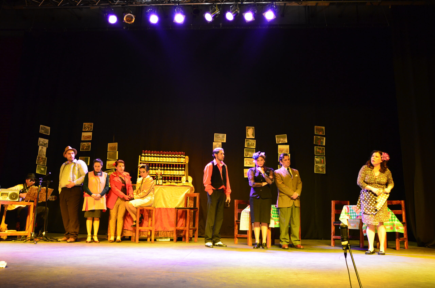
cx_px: 218
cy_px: 144
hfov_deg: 59.6
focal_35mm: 32
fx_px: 380
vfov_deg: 41.5
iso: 1600
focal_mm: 21
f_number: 6.3
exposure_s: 1/13
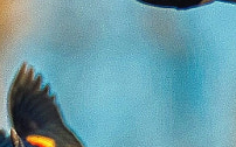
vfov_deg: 0.2
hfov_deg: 0.3
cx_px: -144
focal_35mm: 6062
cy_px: -79
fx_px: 38968
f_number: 8
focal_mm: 500
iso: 400
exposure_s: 1/400
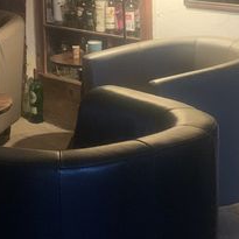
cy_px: 22
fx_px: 875
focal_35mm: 112
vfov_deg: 15.4
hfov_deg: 15.5
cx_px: 51
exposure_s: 1/30
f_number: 1.8
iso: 640
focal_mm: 4.25
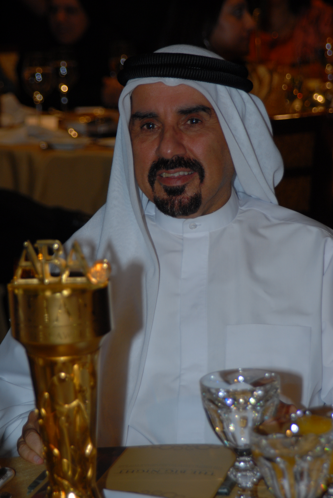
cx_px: 166
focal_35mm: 138
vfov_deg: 14.8
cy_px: 249
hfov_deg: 10.0
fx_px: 1909
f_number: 5
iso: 250
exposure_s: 1/100
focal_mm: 92
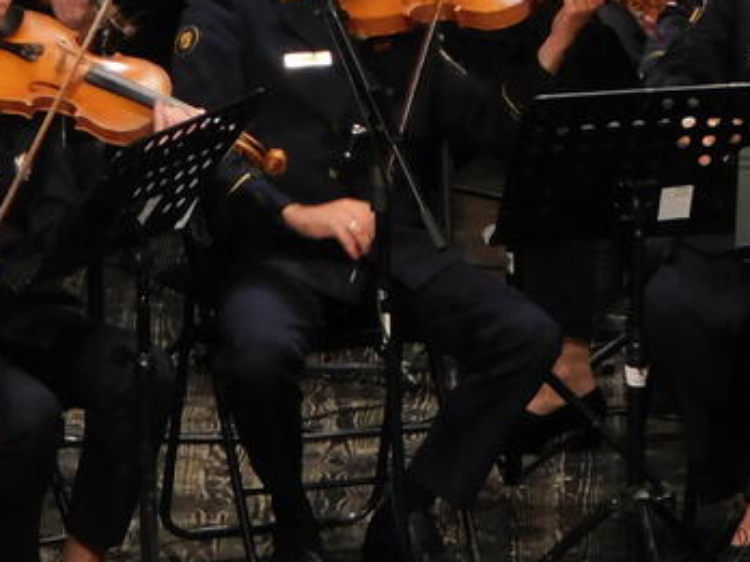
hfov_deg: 3.4
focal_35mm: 586
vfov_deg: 2.5
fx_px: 12696
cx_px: -446
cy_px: 377
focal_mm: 30.1
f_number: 5.3
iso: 400
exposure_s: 1/30
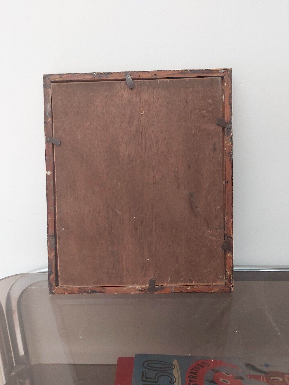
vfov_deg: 67.3
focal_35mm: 26
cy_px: 192
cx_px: 144
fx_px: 289
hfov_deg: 53.1
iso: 200
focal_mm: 3.92
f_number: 1.7
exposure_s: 1/50
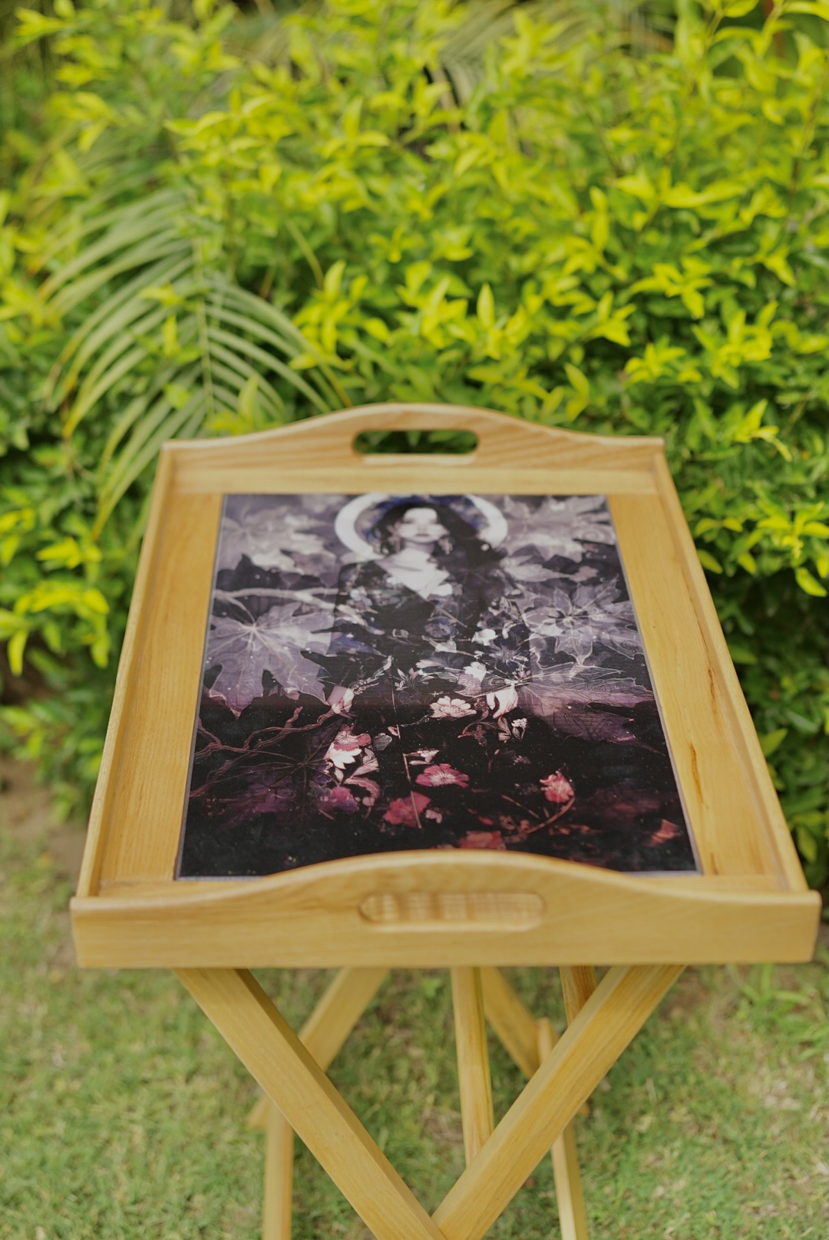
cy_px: 620
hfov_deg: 26.0
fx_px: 1793
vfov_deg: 38.2
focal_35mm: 52
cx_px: 414
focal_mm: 35
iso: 200
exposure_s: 1/160
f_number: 2
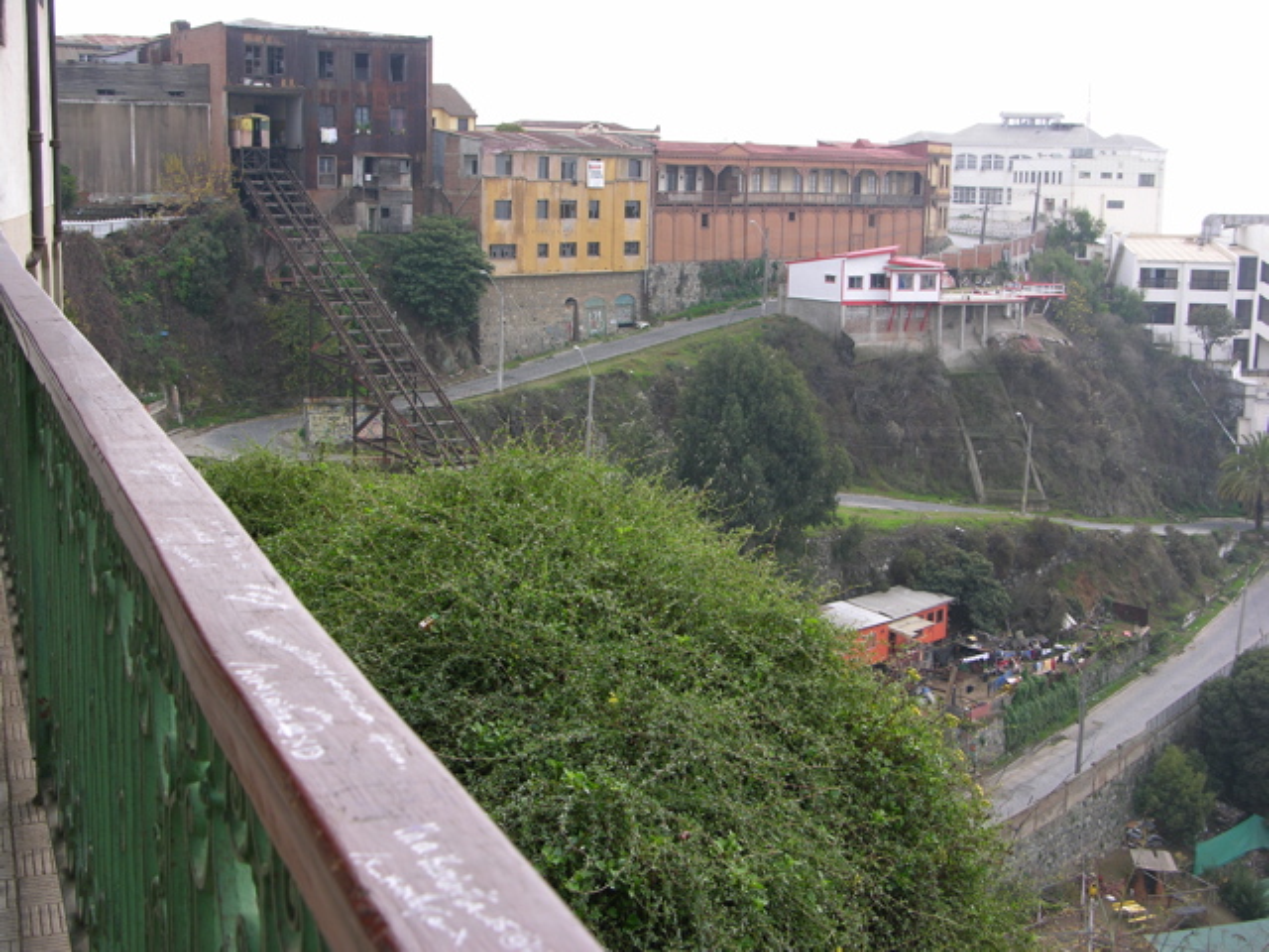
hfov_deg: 38.2
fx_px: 1833
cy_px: 476
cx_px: 634
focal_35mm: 50
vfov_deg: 29.1
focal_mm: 12.7
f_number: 4.3
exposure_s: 1/120
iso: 50
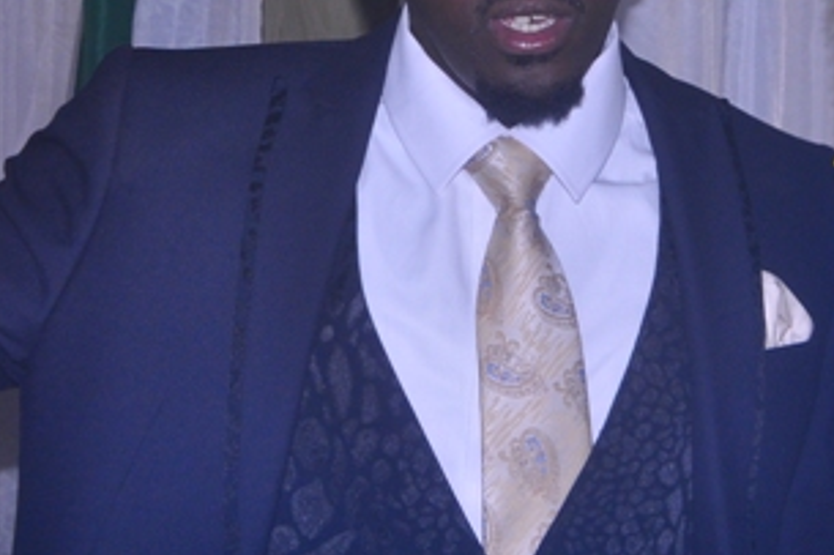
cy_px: 62
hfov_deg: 17.3
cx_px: 470
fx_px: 2732
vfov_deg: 11.5
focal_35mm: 118
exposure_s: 1/200
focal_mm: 30
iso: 640
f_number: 7.1
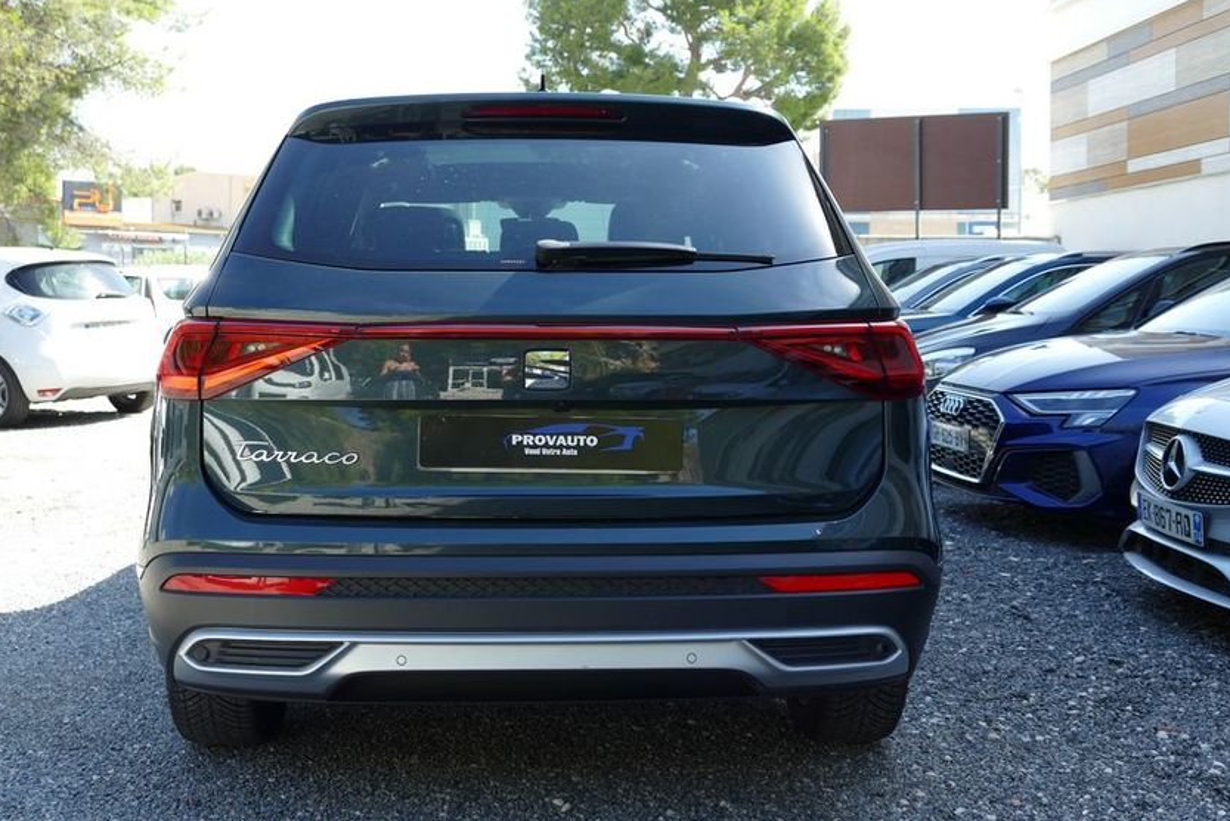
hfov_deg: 46.4
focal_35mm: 42
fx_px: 1435
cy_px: 337
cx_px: 580
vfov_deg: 31.8
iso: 125
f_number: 3.1
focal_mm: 12.9
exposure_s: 1/320
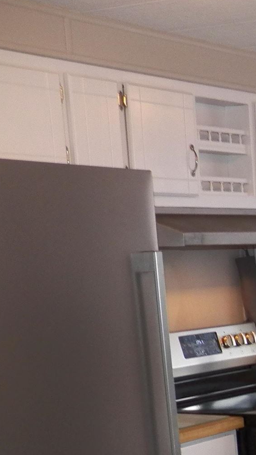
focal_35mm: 93
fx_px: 1122
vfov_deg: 21.7
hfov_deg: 11.0
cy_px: 500
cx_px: 607
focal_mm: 4.9
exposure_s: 1/30
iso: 125
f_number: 2.8
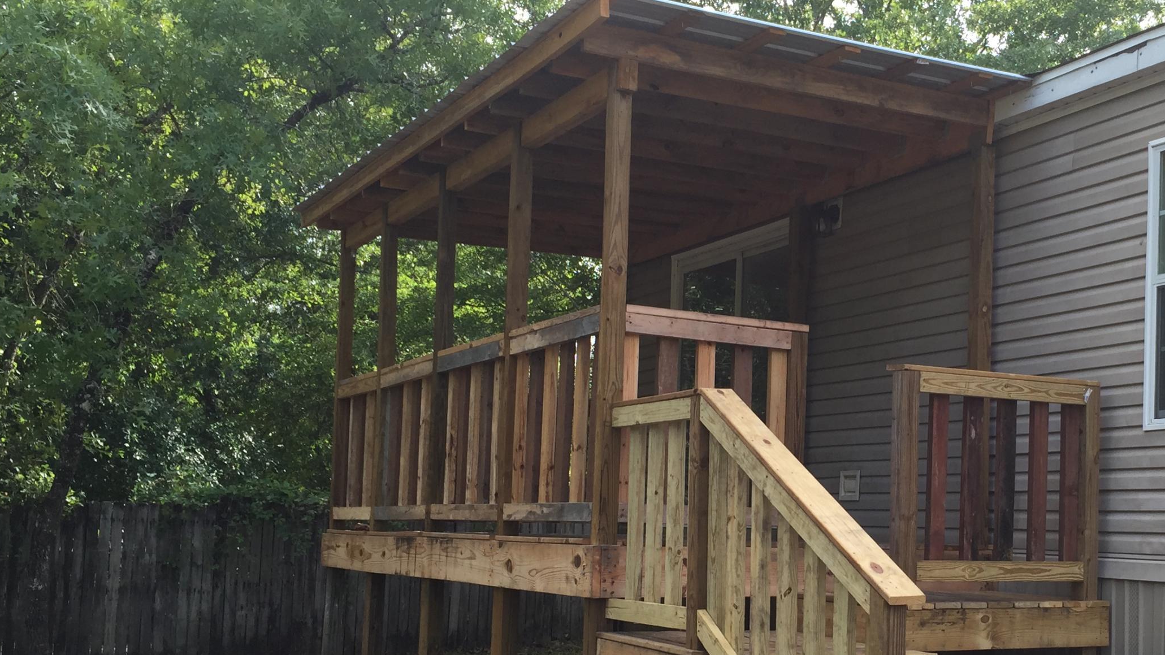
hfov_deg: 43.5
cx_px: 831
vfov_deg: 25.7
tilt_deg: +2.8
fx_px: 1421
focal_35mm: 46
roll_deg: -3.3
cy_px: 464
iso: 32
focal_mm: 4.15
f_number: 2.2
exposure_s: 1/344
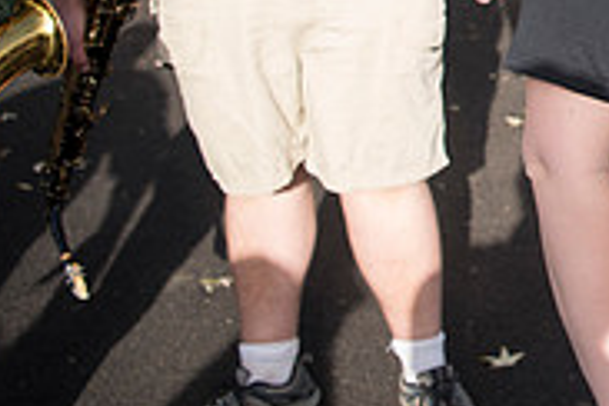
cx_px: 812
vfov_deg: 16.7
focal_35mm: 76
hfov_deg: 23.3
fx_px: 1286
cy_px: -161
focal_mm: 24
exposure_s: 1/2000
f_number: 2.8
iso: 250
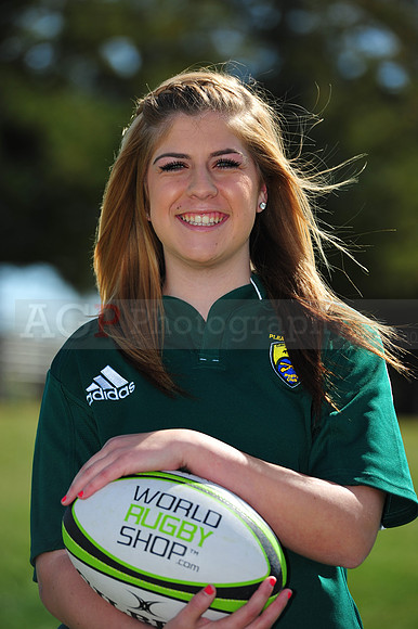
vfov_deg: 10.3
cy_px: 314
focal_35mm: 200
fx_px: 3487
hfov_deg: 6.9
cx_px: 209
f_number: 4.5
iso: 200
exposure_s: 1/1250
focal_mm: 200
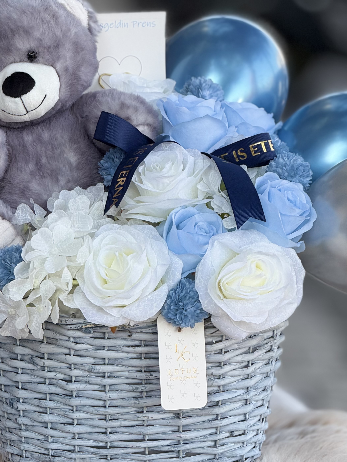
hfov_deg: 8.6
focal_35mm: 173
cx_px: 180
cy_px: 177
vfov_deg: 11.4
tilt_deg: -9.2
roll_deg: +0.5
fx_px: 2312
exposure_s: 1/261
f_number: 2.8
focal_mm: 15.66
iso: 50
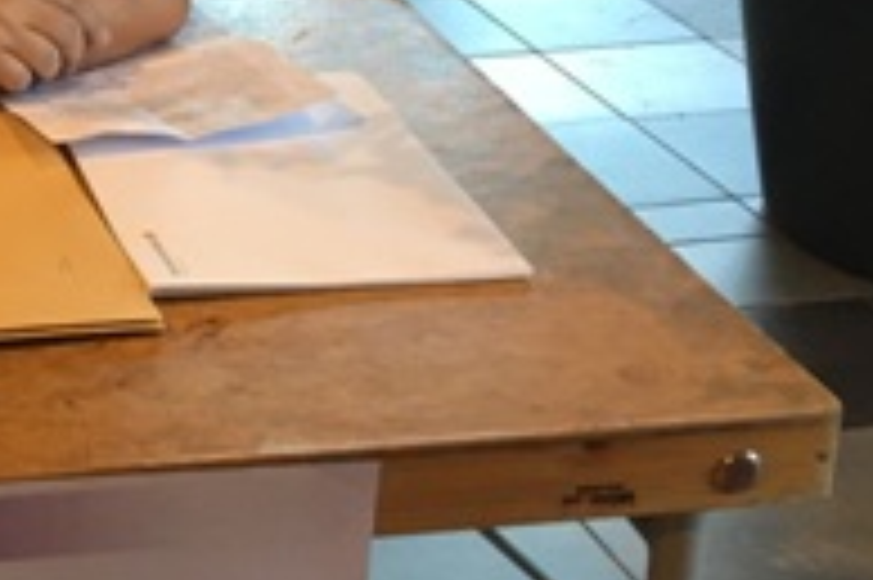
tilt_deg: -20.7
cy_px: 54
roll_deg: -0.2
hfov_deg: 20.6
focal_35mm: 94
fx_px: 2278
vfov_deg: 14.4
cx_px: -92
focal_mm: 4.15
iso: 125
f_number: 2.2
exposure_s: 1/33
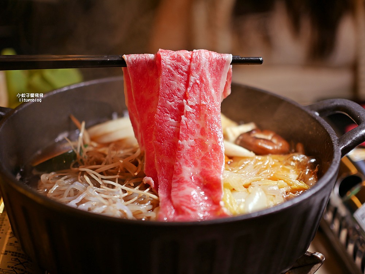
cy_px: 137
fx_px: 527
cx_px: 182
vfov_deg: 29.1
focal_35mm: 50
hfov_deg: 38.2
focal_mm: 25
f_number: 1.8
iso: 200
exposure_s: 1/100
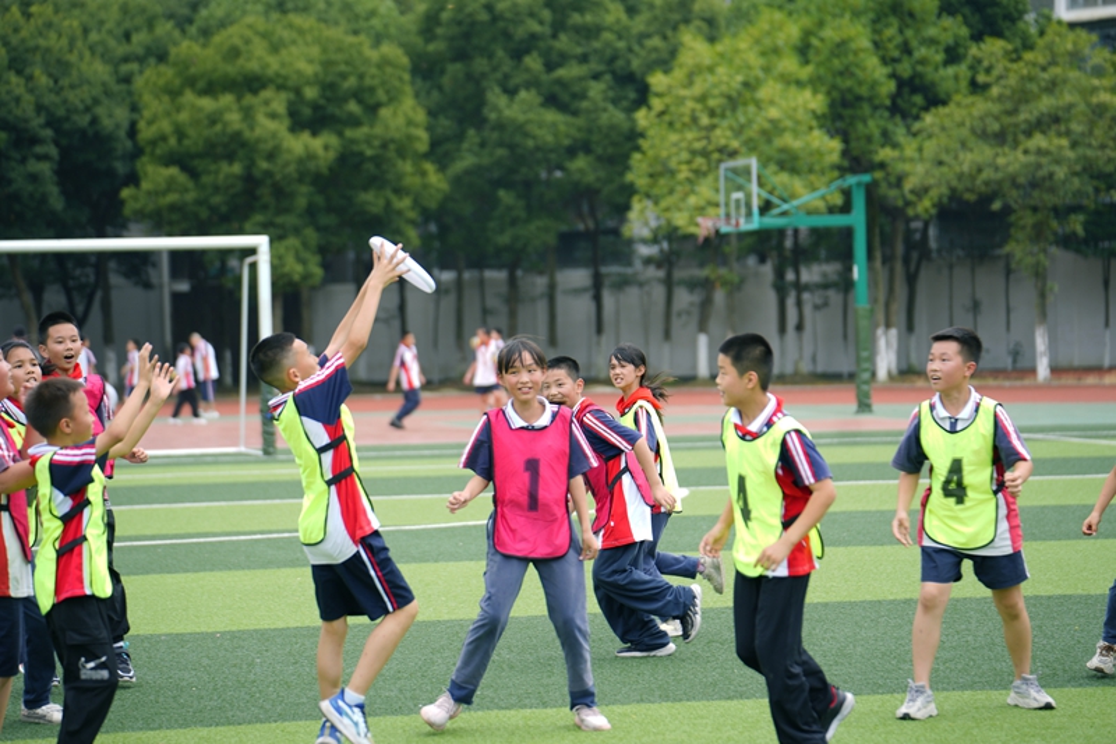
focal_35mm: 111
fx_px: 3440
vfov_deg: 12.3
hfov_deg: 18.4
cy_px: 372
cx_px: 558
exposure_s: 1/320
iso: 50
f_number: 3.2
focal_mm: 111
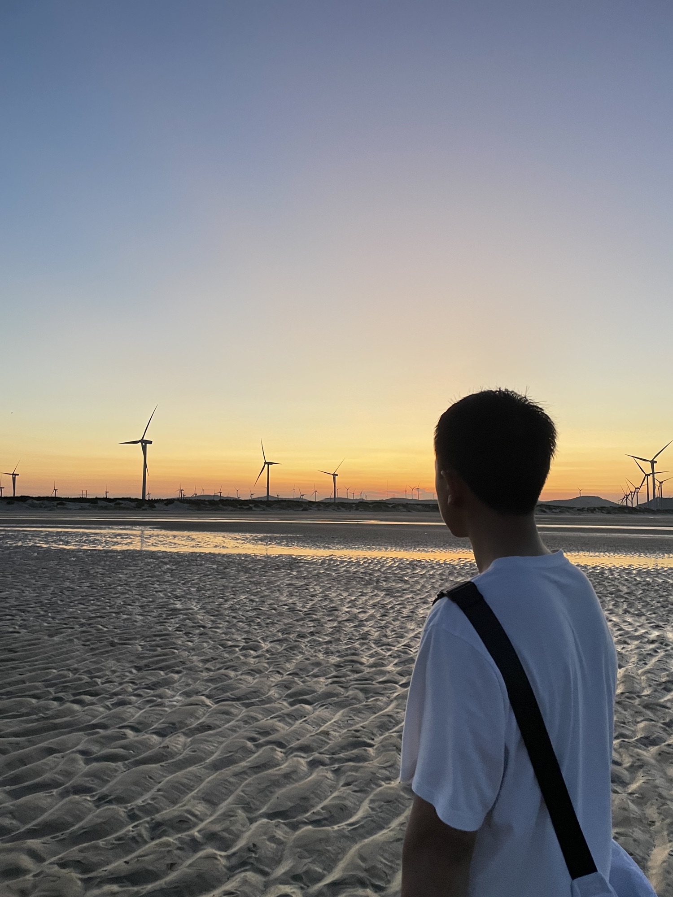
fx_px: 674
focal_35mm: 26
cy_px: 448
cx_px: 336
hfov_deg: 53.1
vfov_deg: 67.3
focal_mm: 4.2
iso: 250
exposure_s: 1/60
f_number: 1.6
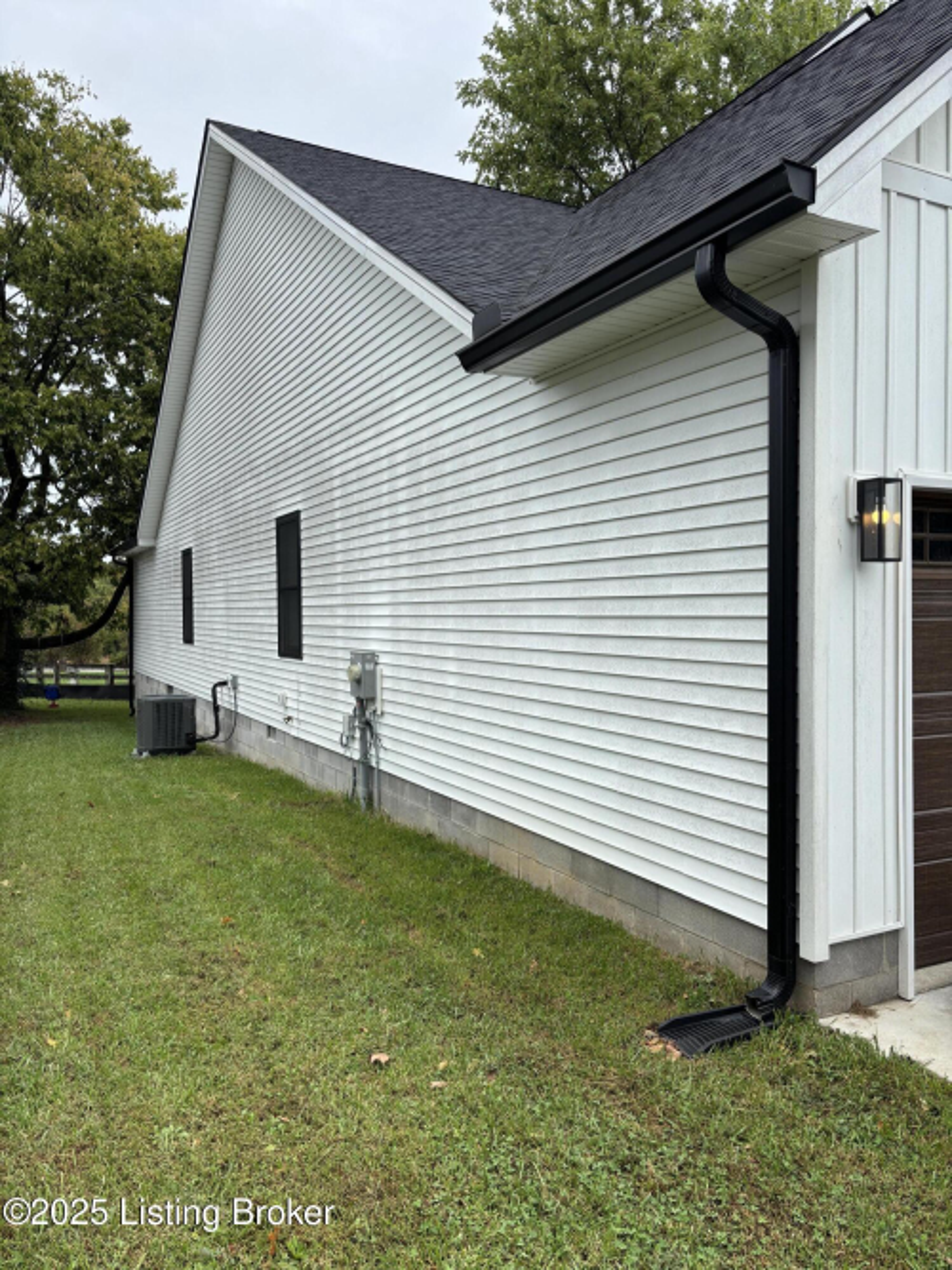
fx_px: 954
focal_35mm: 26
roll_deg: -0.4
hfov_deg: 53.0
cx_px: 476
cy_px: 635
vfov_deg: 67.3
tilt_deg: -0.8
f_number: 1.6
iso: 50
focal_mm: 5.96
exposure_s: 1/752
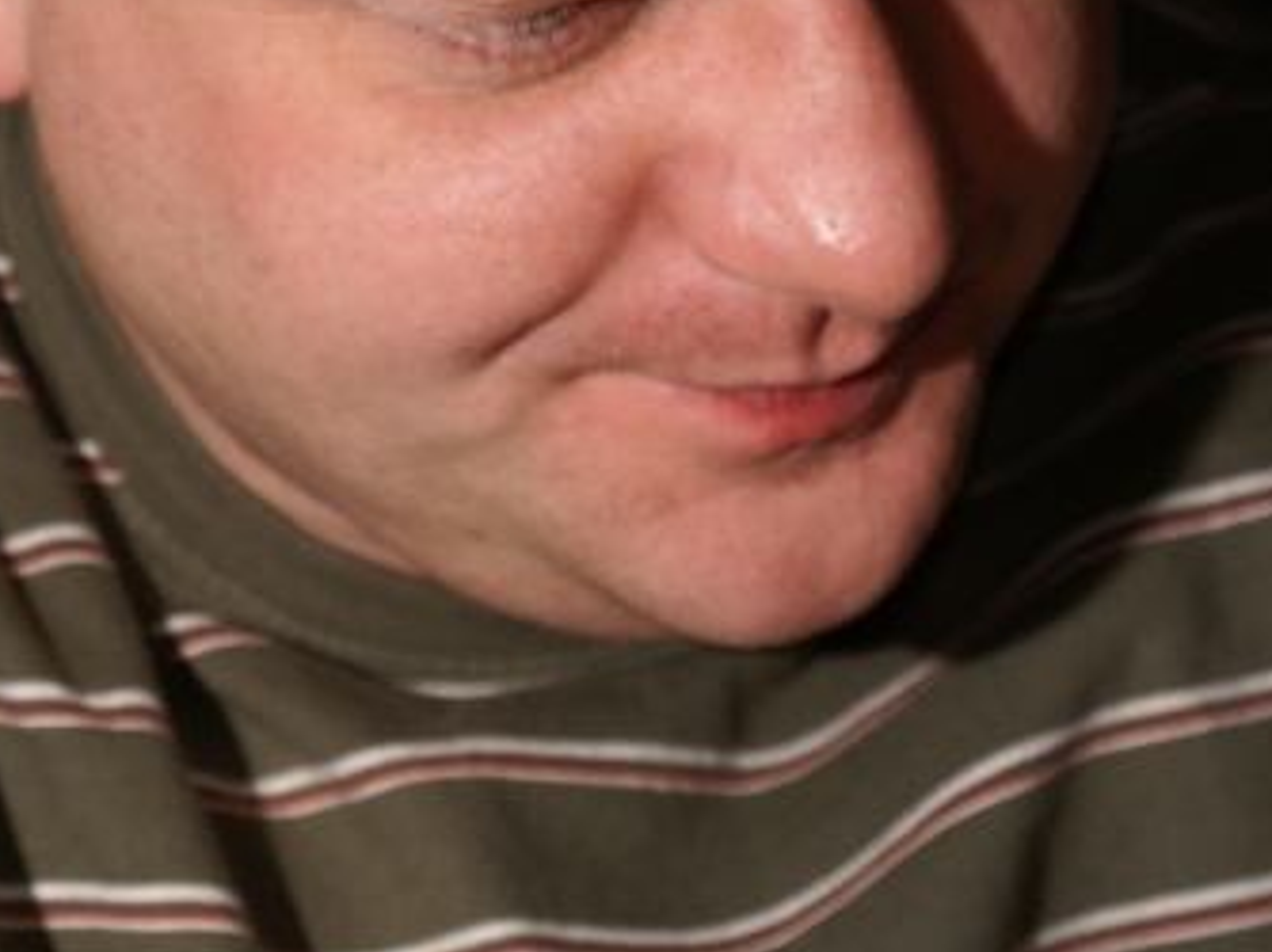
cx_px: 567
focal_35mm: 173
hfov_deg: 11.4
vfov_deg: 8.5
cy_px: -6
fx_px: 6352
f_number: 6.3
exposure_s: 1/80
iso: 100
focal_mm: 50
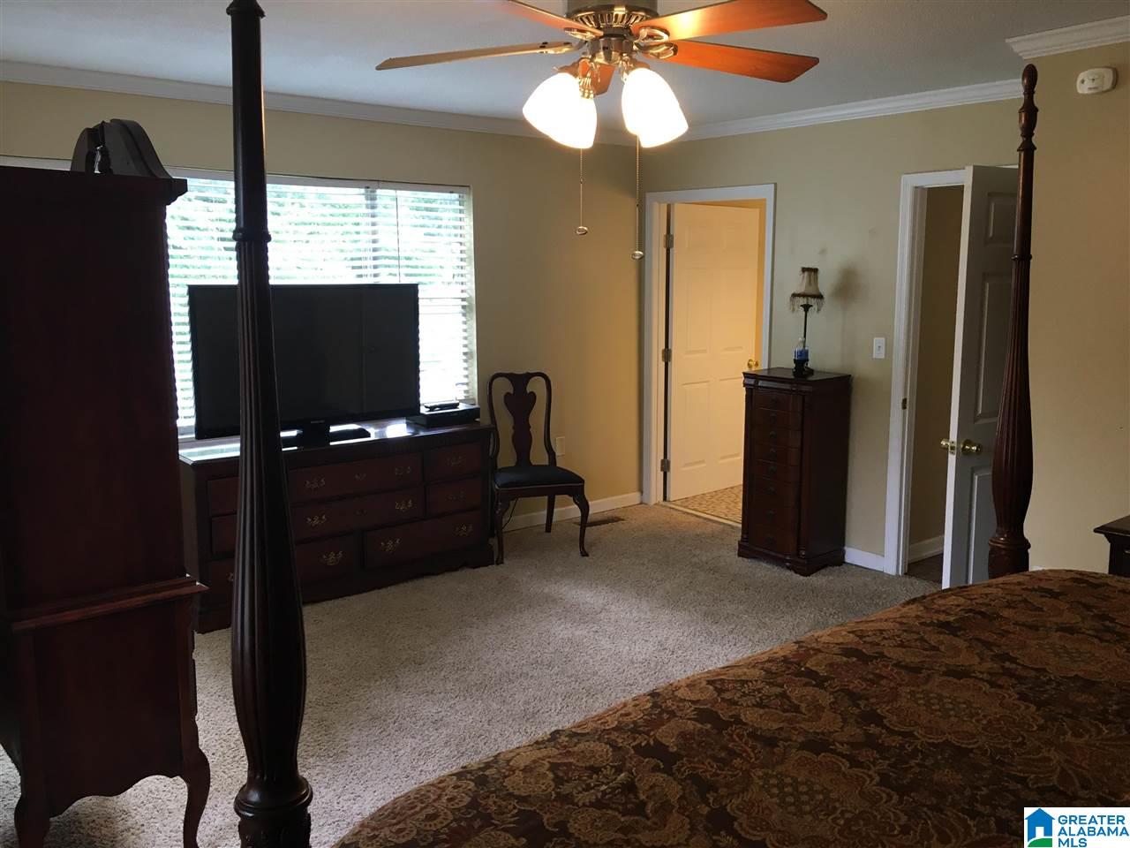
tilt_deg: -9.0
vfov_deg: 48.2
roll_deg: +0.8
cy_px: 424
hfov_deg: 61.7
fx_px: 947
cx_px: 565
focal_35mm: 29
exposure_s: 1/30
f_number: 2.2
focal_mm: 4.15
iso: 32
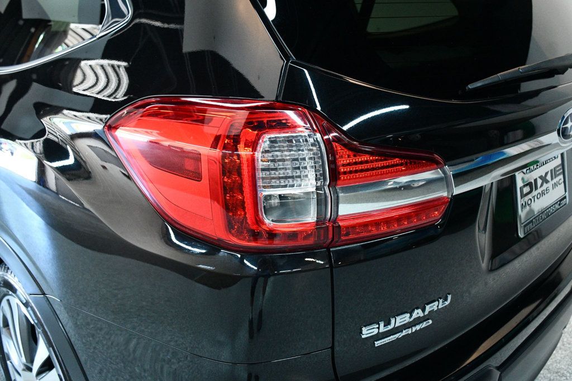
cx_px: 286
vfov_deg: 38.9
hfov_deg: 55.8
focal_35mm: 34
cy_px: 190
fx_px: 540
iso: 3200
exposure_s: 1/125
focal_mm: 23
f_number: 3.8
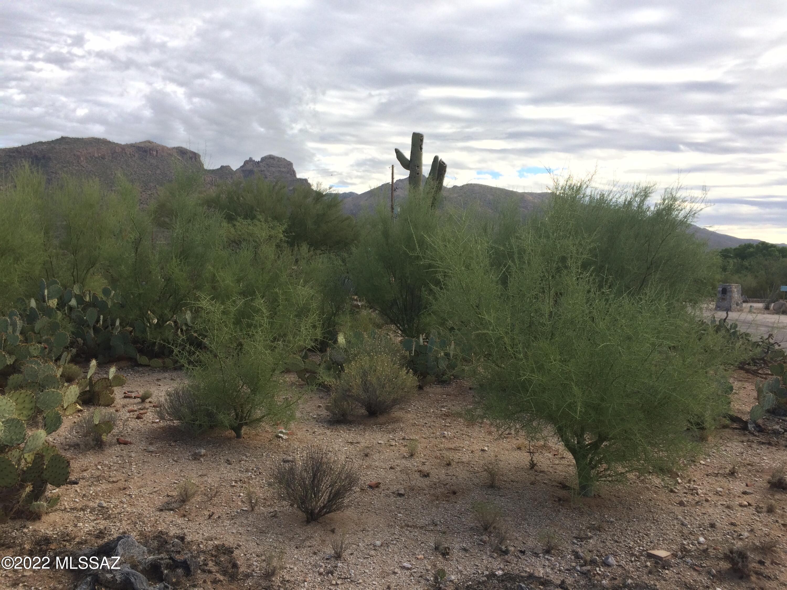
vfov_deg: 48.2
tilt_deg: -3.2
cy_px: 295
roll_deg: -1.3
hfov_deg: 61.7
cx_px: 394
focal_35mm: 29
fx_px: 659
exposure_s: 1/554
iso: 32
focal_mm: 4.15
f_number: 2.2
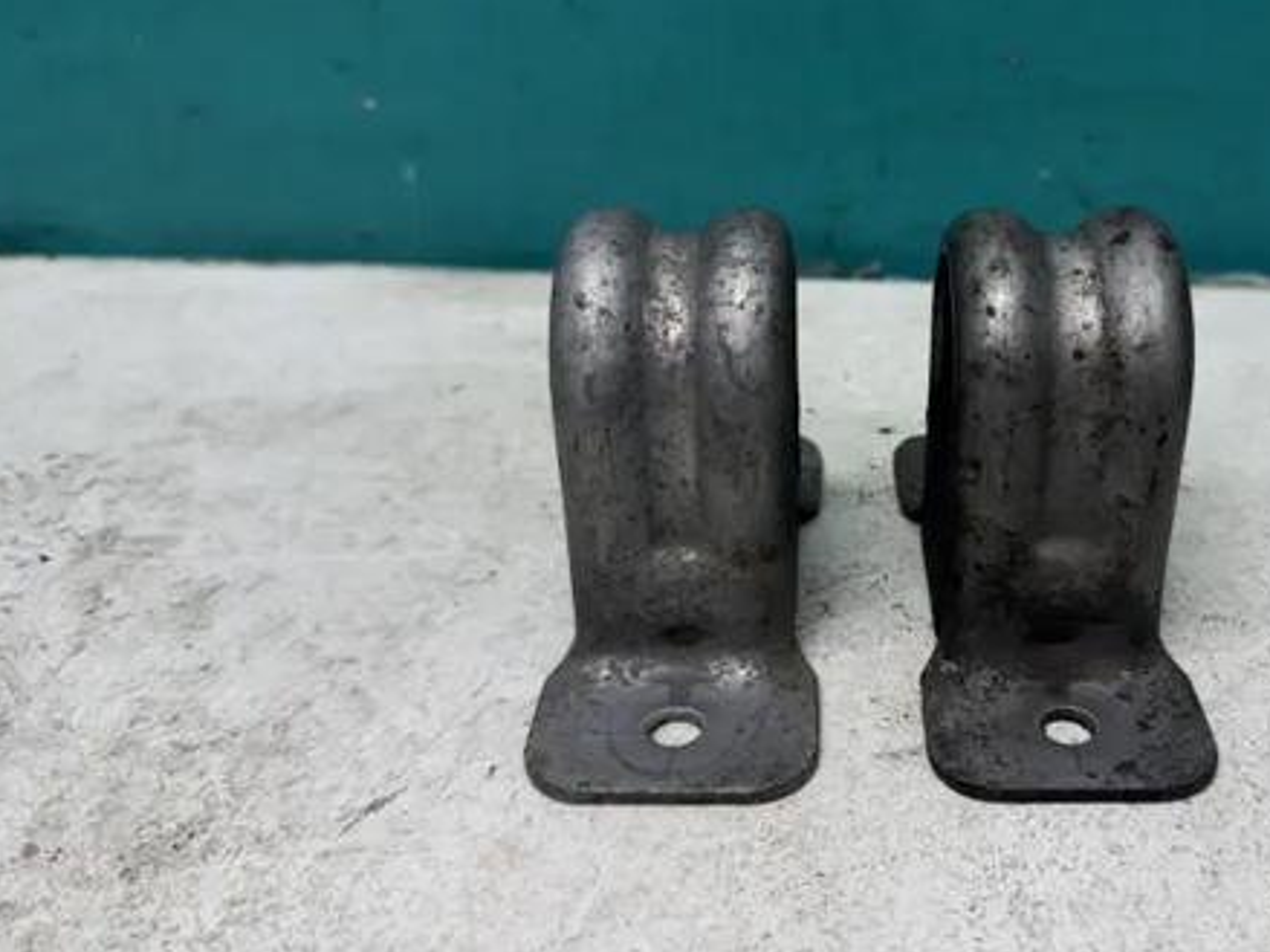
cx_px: 848
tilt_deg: -30.9
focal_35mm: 35
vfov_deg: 40.7
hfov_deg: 51.6
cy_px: 451
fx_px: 1284
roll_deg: -0.4
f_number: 1.78
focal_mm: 6.76
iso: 80
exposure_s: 1/100
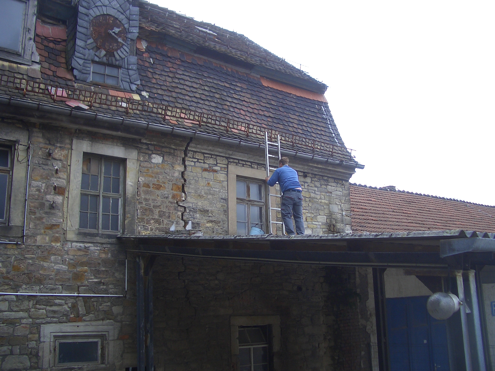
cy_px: 186
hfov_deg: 52.6
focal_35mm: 35
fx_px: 500
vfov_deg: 40.7
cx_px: 248
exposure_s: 1/400
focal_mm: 5.8
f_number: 2.6
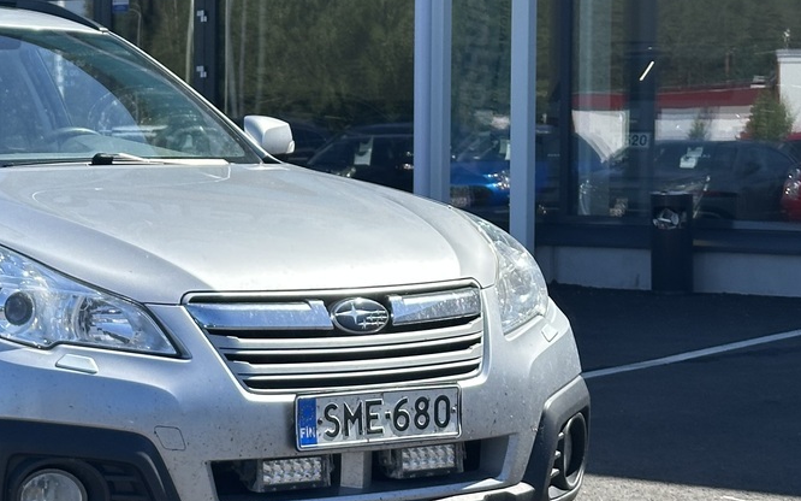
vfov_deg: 11.9
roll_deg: +0.5
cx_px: -20
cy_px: 176
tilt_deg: -1.4
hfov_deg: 18.4
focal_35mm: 110
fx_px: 2401
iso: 64
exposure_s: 1/2469
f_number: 1.78
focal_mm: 6.86
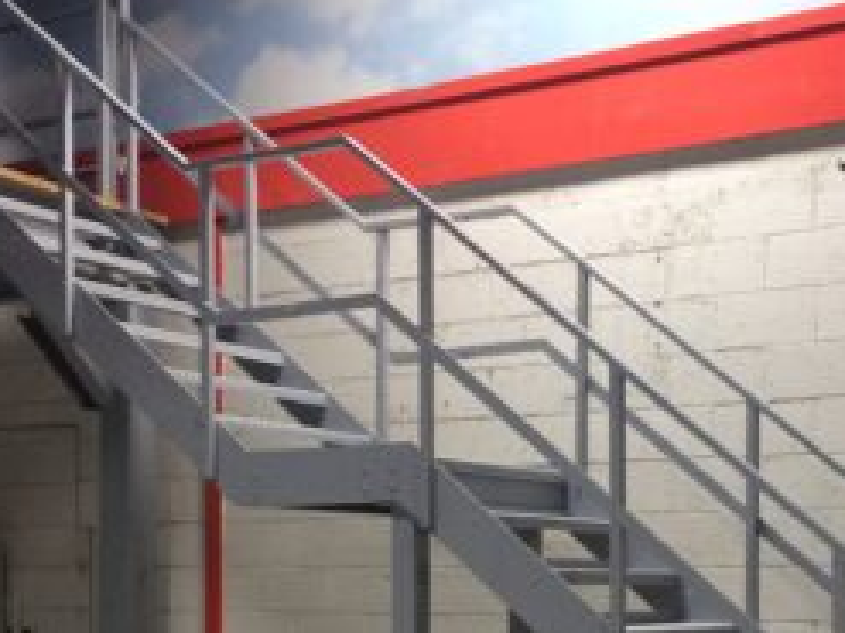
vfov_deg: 23.2
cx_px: 595
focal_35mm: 61
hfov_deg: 31.3
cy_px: 602
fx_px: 1488
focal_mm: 4.15
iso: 80
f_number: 2.2
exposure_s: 1/33
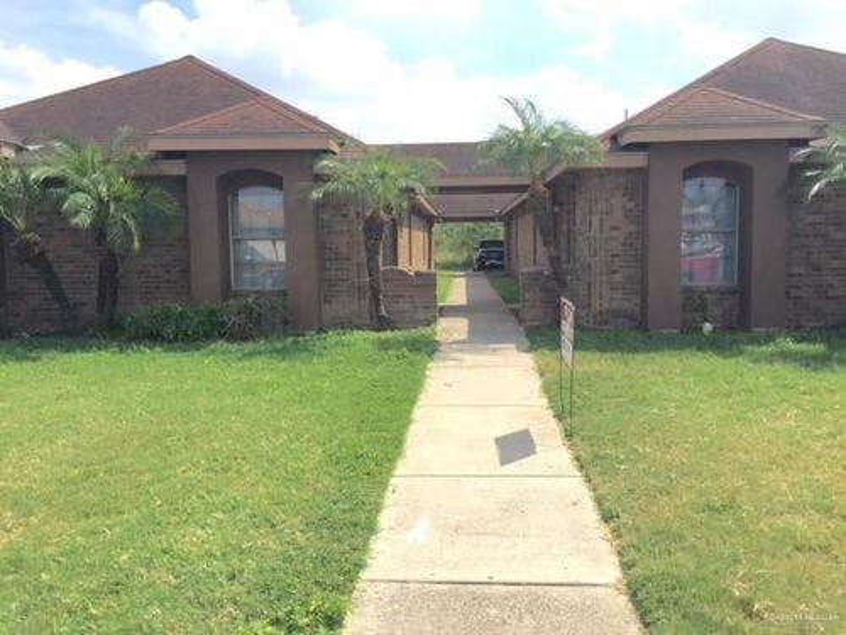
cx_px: 423
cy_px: 318
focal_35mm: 29
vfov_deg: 48.2
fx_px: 709
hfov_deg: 61.7
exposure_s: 1/1522
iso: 32
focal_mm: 4.15
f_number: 2.2
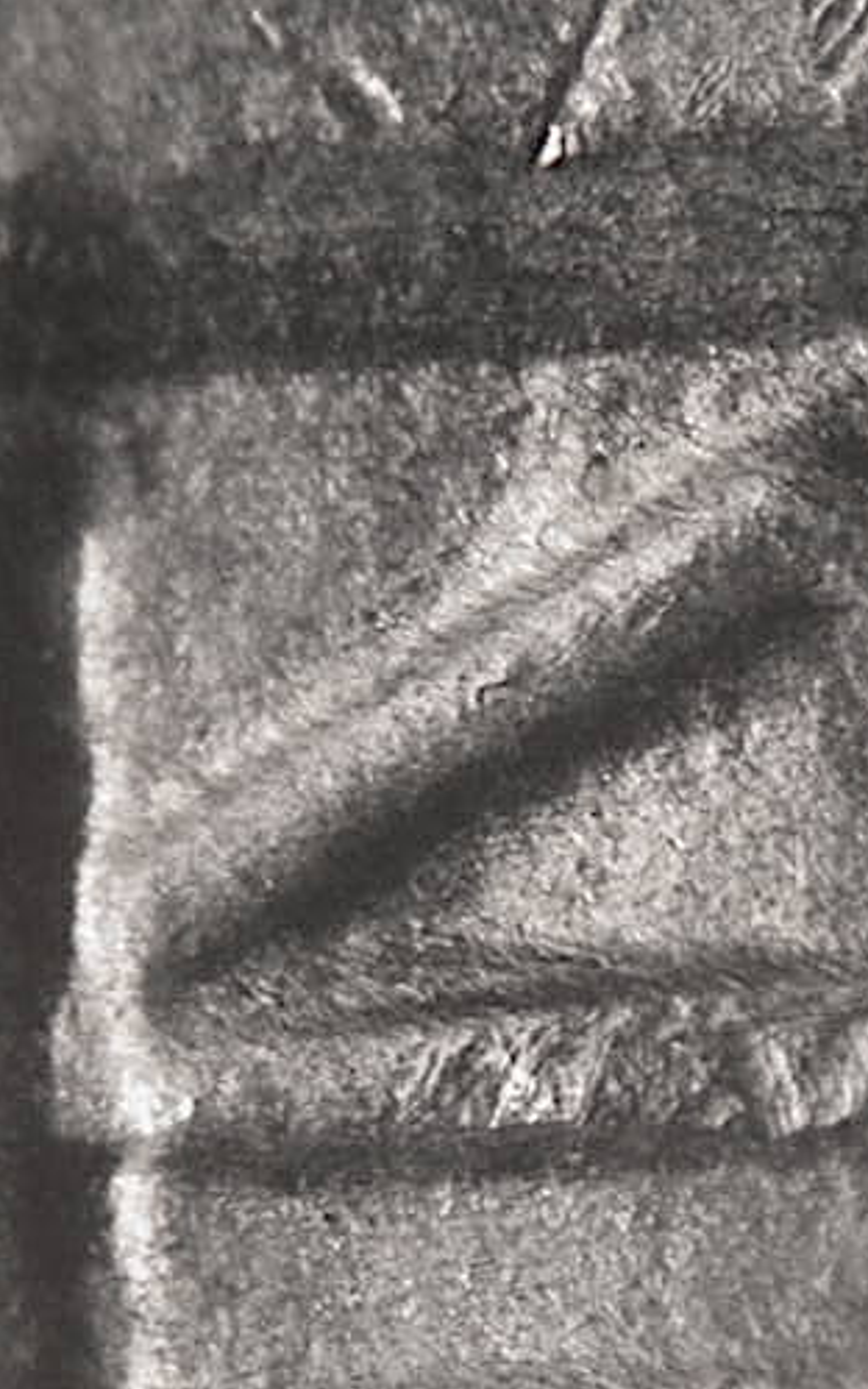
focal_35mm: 200
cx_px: 417
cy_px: 701
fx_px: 7568
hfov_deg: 6.6
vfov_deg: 10.5
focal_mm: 30.4
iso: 100
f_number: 4.9
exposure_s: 1/4.9
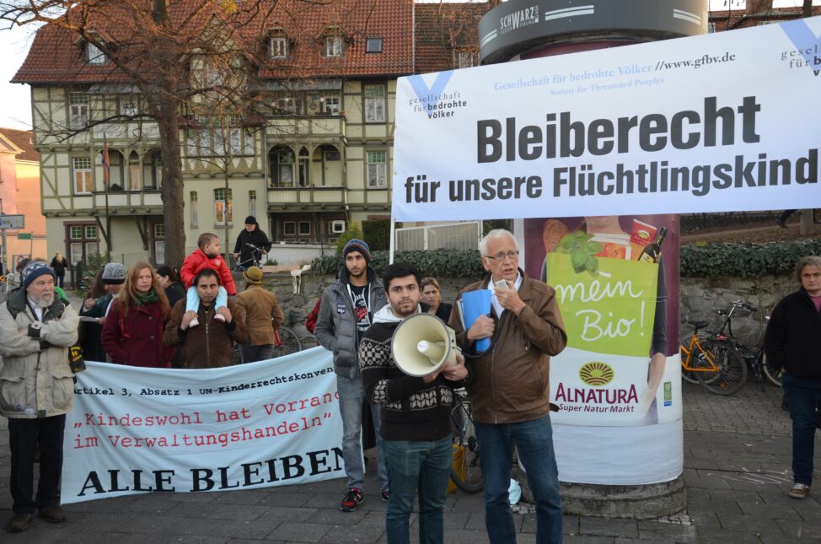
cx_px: 410
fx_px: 819
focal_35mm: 36
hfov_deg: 53.2
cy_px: 272
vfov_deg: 36.7
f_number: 5.6
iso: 400
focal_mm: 24
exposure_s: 1/125
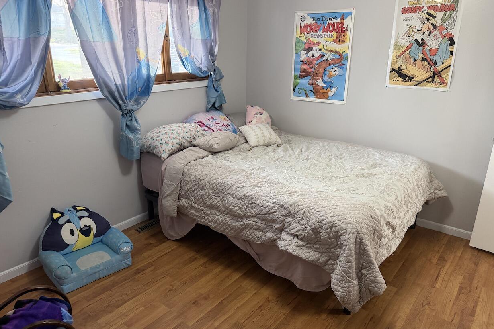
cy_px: 173
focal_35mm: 26
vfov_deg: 49.5
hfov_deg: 69.4
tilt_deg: -18.8
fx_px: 357
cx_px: 250
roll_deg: +0.0
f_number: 1.78
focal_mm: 6.76
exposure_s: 1/60
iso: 250
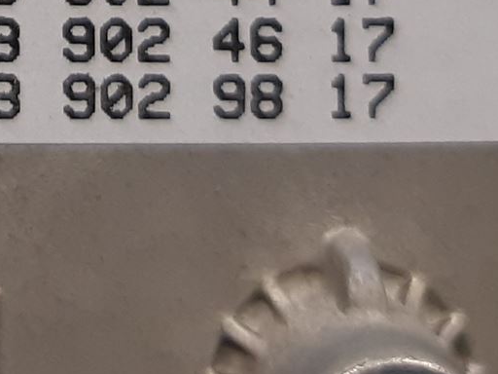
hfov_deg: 16.8
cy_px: -354
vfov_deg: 12.6
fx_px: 1496
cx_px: -285
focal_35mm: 104
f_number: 1.7
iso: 100
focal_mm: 3.93
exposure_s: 1/50
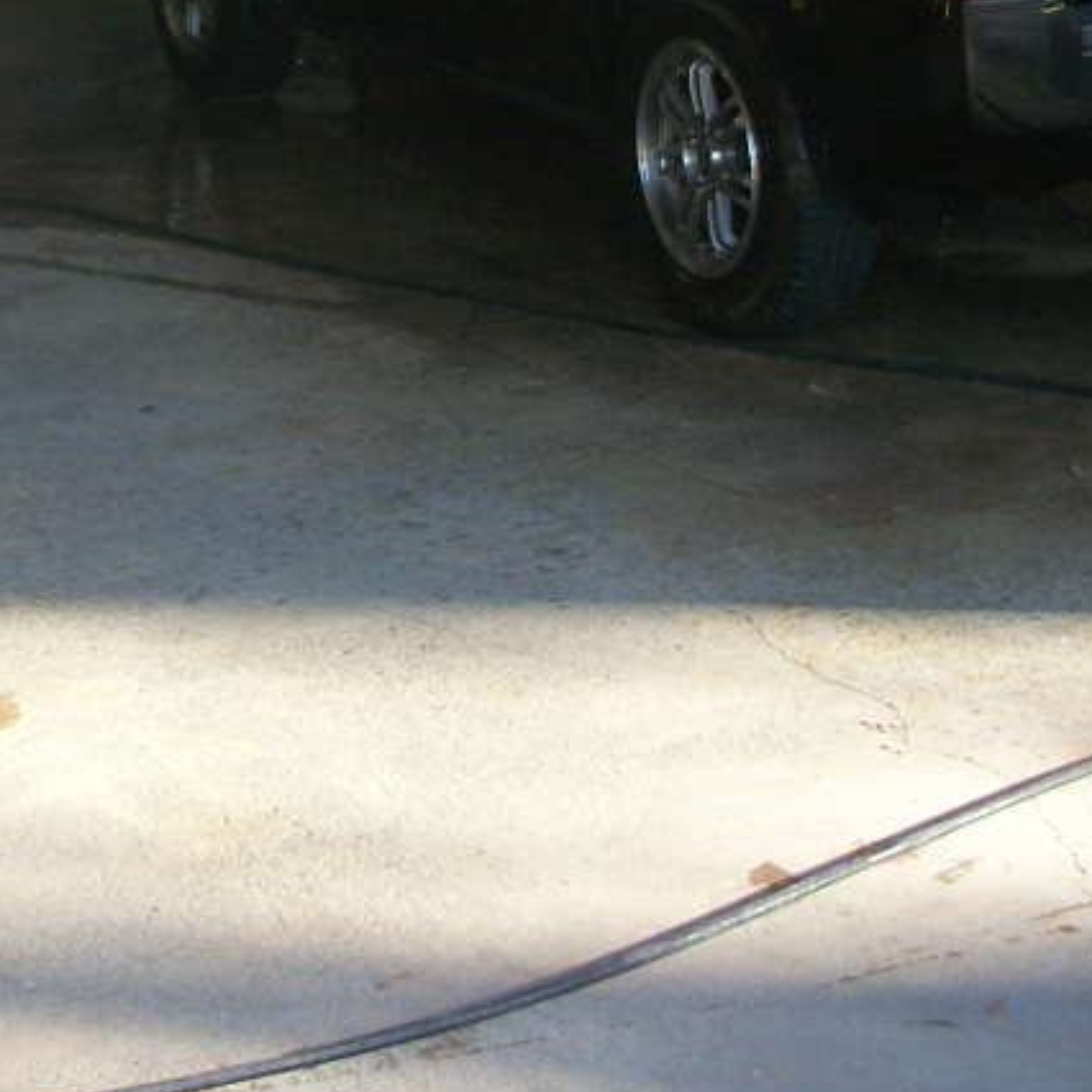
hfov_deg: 19.6
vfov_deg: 19.5
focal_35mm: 85
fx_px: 3034
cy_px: -108
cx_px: -87
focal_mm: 5.7
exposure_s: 1/125
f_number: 2.9
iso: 80
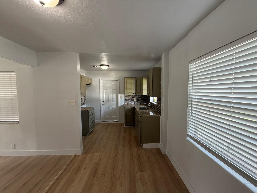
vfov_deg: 85.7
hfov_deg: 102.1
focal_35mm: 14
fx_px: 104
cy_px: 96
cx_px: 128
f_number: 2.2
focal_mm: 2.22
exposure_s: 1/120
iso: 320
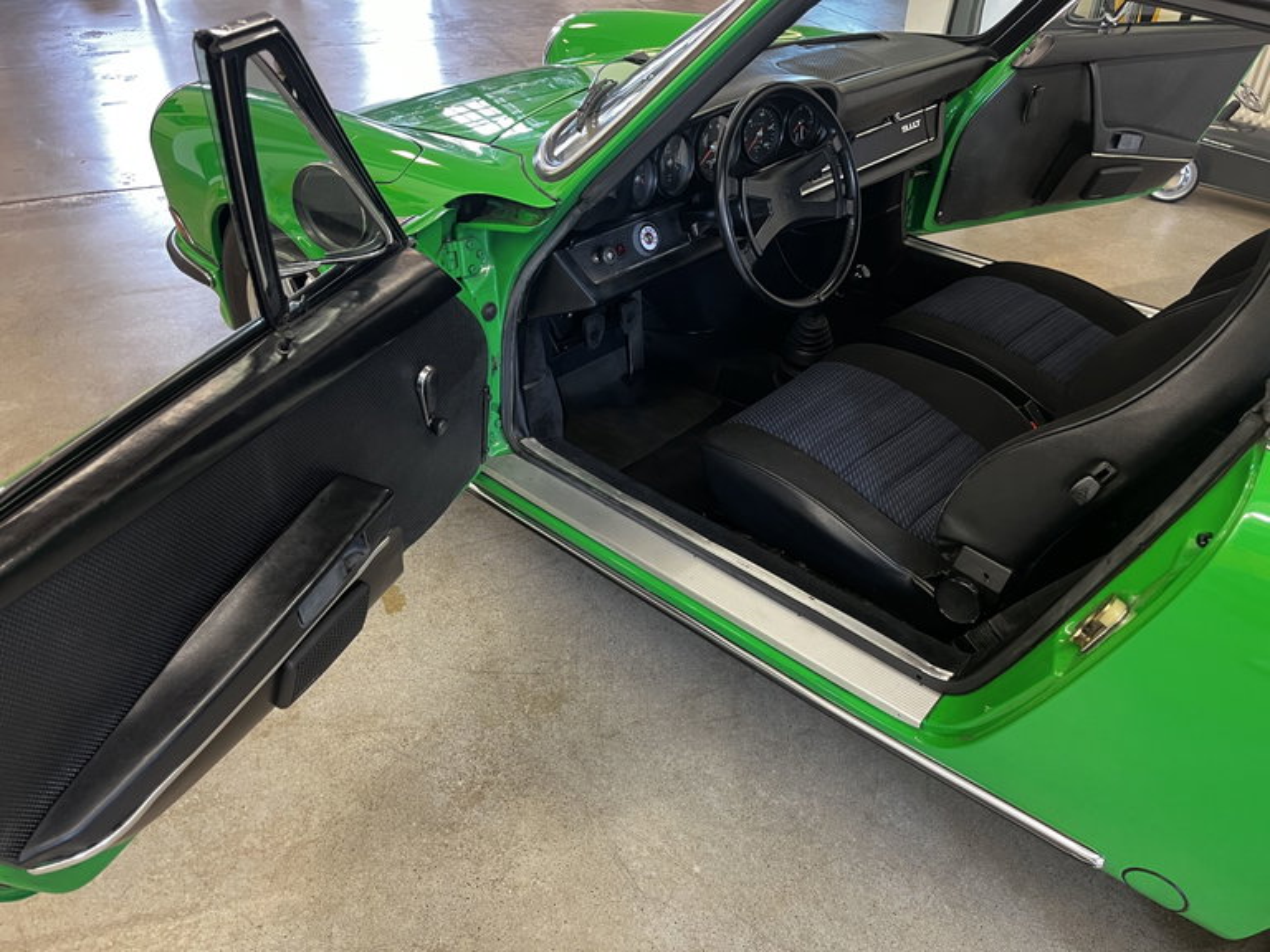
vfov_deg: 53.1
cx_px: 635
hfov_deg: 67.3
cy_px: 476
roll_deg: -0.6
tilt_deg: -36.2
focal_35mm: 26
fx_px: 954
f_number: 1.6
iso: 200
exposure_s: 1/50
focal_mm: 5.1
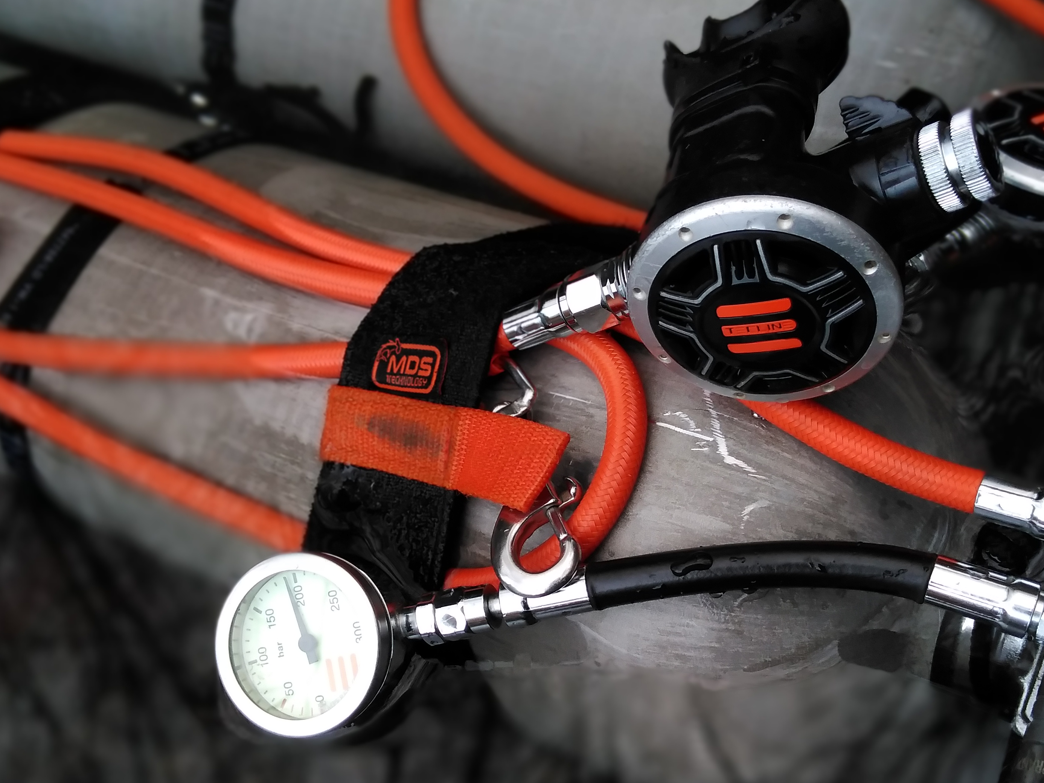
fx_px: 995
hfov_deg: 55.1
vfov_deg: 42.7
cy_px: 481
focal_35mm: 33
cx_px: 611
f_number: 4
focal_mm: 3.63
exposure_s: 1/100
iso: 135
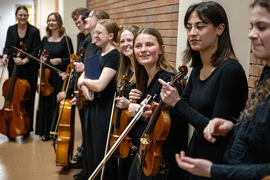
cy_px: 85
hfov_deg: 33.4
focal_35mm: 60
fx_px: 450
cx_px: 128
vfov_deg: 22.6
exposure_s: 1/250
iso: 6400
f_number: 2.8
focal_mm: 55
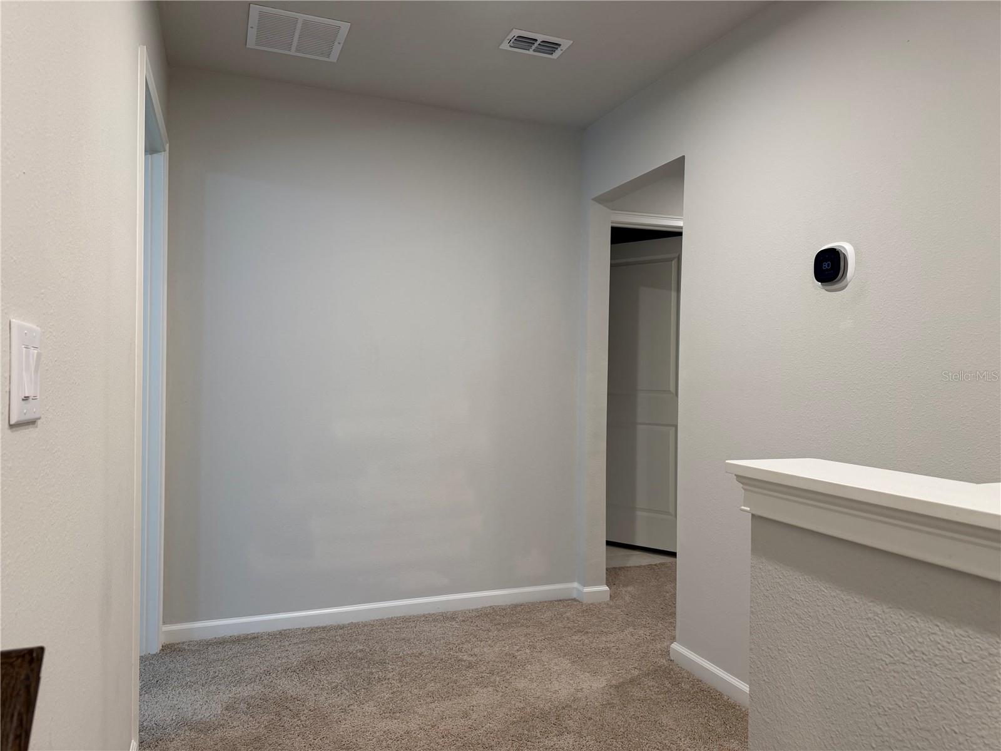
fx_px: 694
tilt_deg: -1.5
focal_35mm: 24
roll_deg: -0.9
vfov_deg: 56.8
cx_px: 500
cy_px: 376
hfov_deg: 71.6
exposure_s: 1/60
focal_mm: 6.76
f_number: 1.78
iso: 125
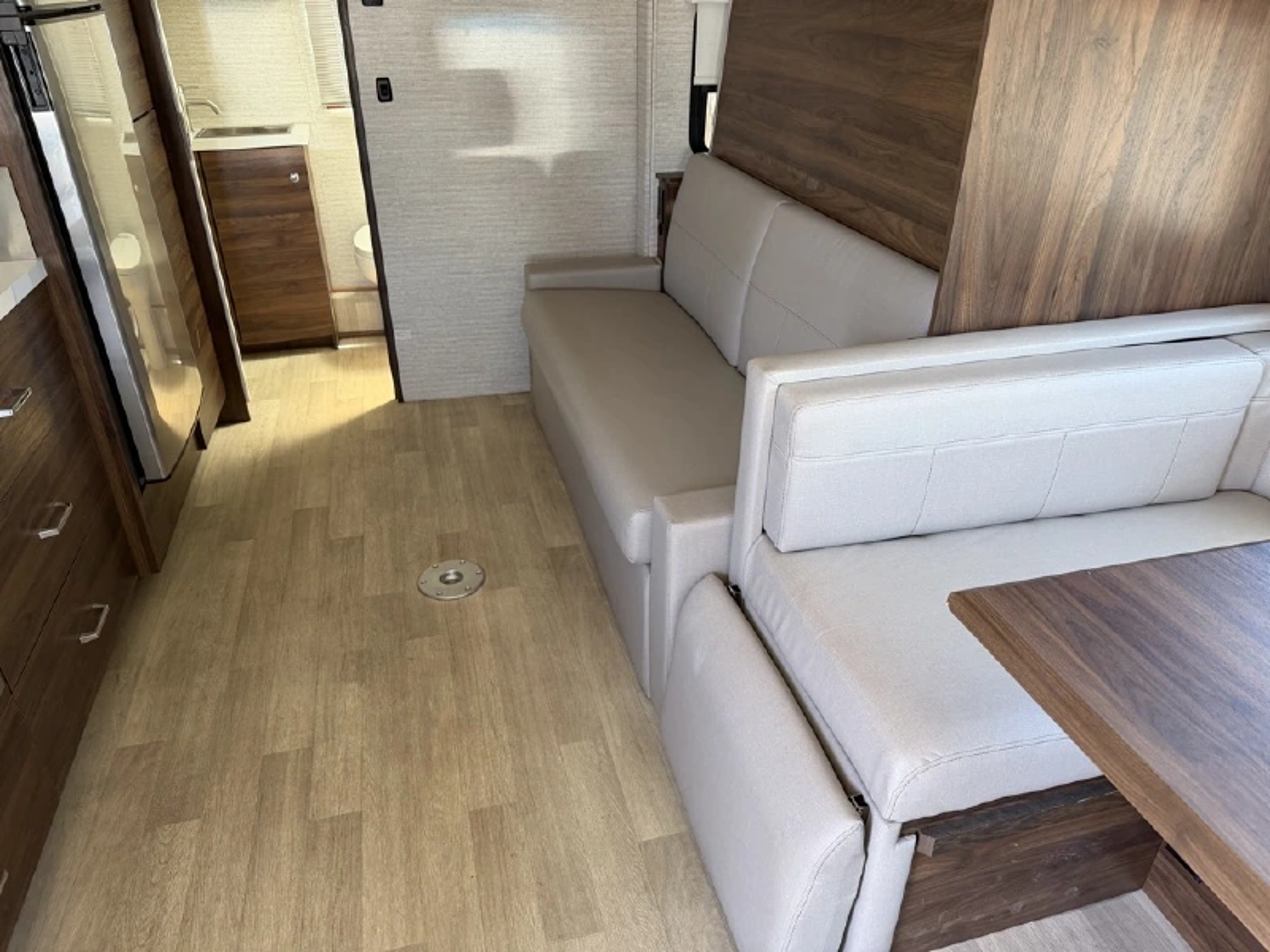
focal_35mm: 24
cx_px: 635
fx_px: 881
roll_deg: +1.6
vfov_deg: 56.8
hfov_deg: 71.6
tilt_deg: -27.2
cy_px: 476
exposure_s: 1/60
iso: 200
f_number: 1.78
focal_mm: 6.76
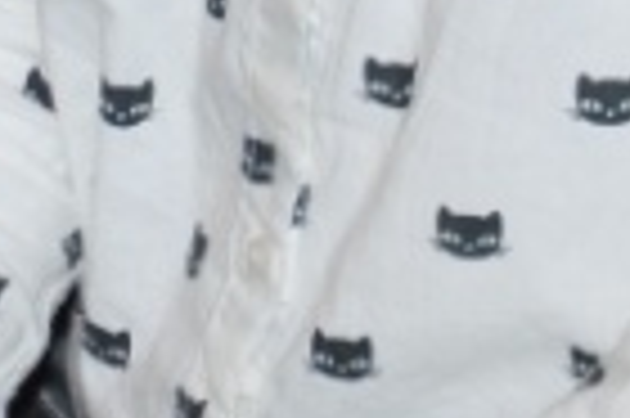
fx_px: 12638
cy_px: -832
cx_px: -351
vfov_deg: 1.9
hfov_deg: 2.8
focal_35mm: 723
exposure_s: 1/60
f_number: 5.3
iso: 400
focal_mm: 66
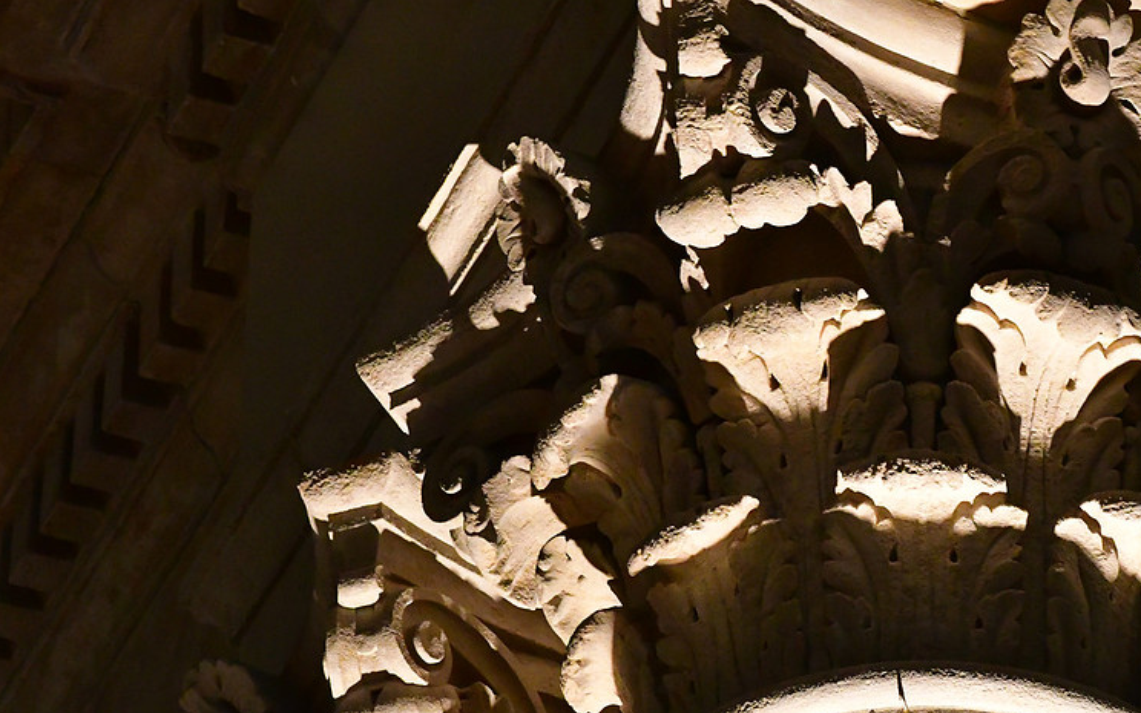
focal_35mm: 282
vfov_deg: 4.7
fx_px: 8769
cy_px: 426
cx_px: 837
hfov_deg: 7.4
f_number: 9
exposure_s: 1/13
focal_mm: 125
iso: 6400
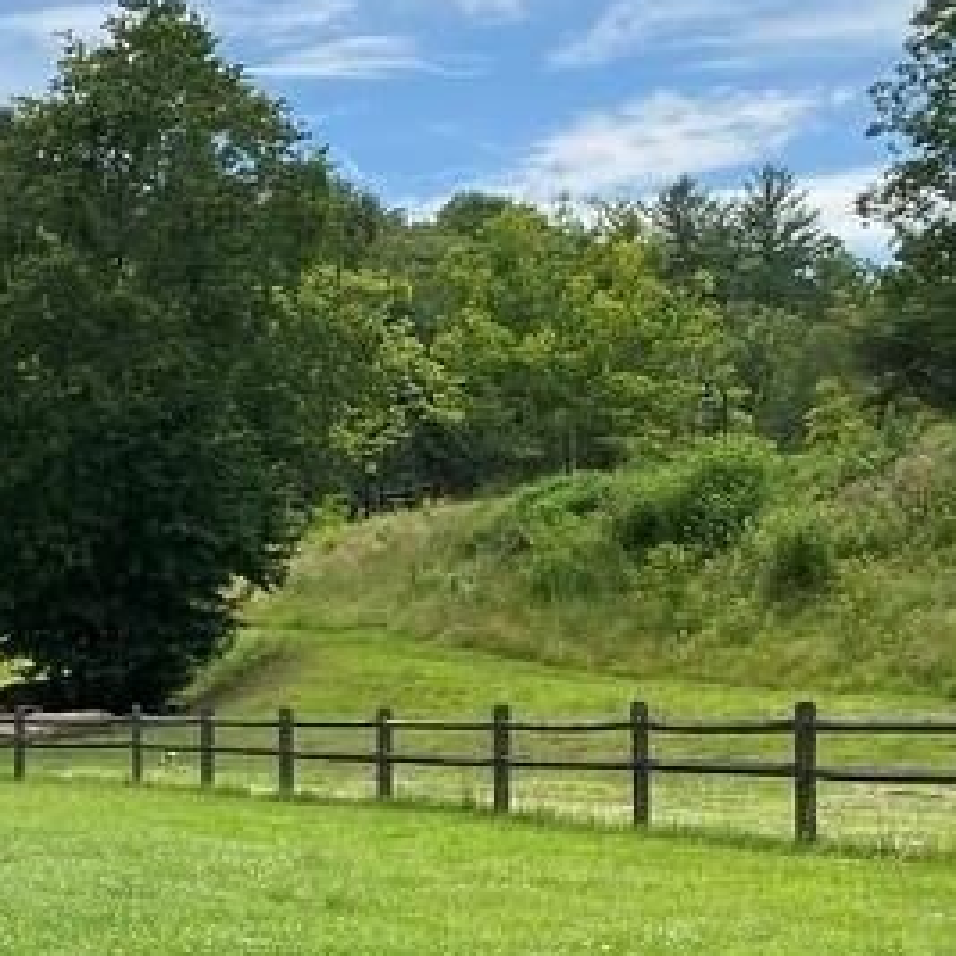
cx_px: -444
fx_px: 2750
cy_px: 630
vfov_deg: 19.7
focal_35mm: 88
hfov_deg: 17.8
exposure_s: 1/2625
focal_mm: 4.25
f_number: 1.8
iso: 32
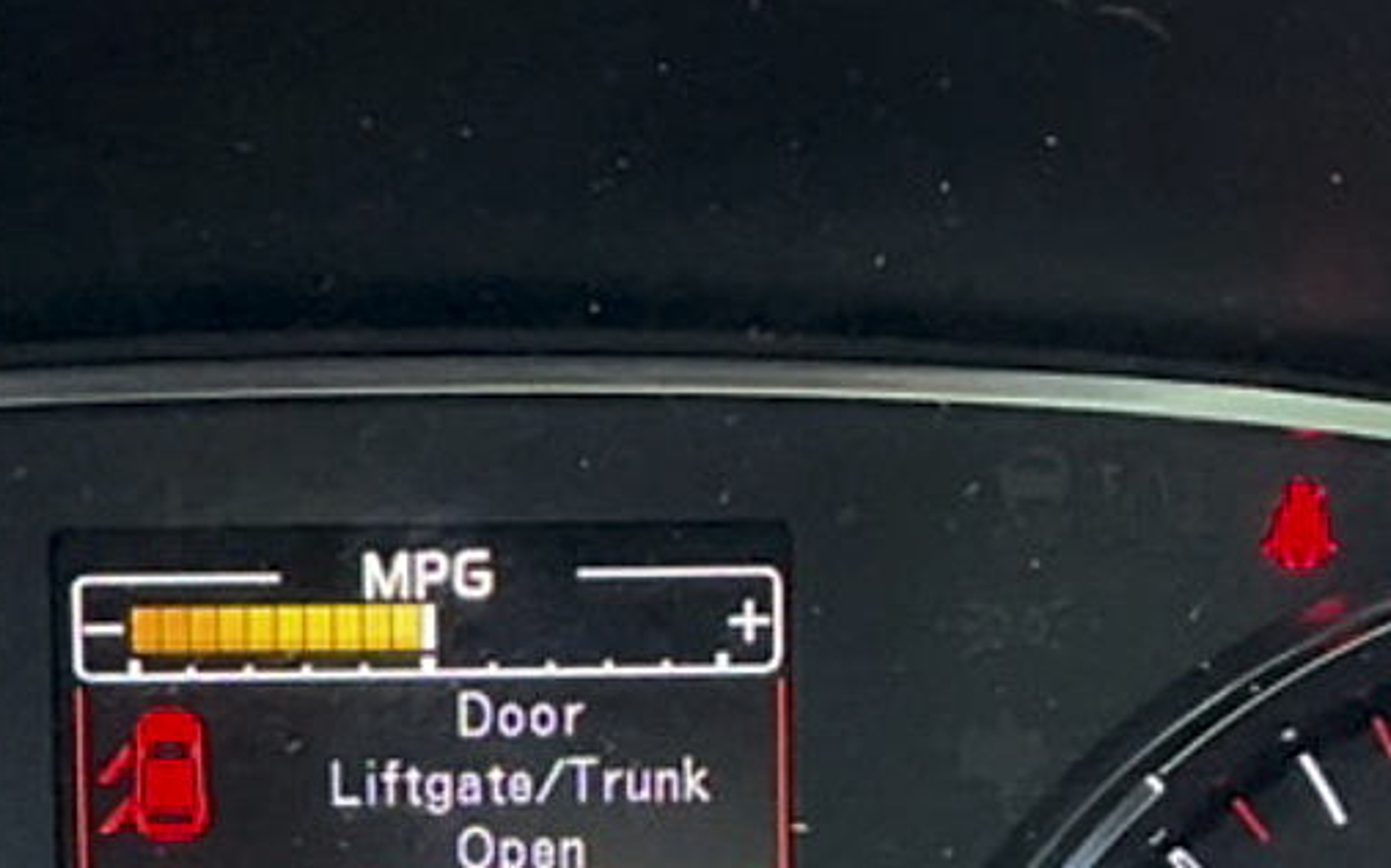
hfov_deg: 20.0
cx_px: 511
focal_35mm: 104
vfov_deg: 11.7
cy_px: 1527
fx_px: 3942
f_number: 1.8
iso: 64
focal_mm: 3
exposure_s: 1/60
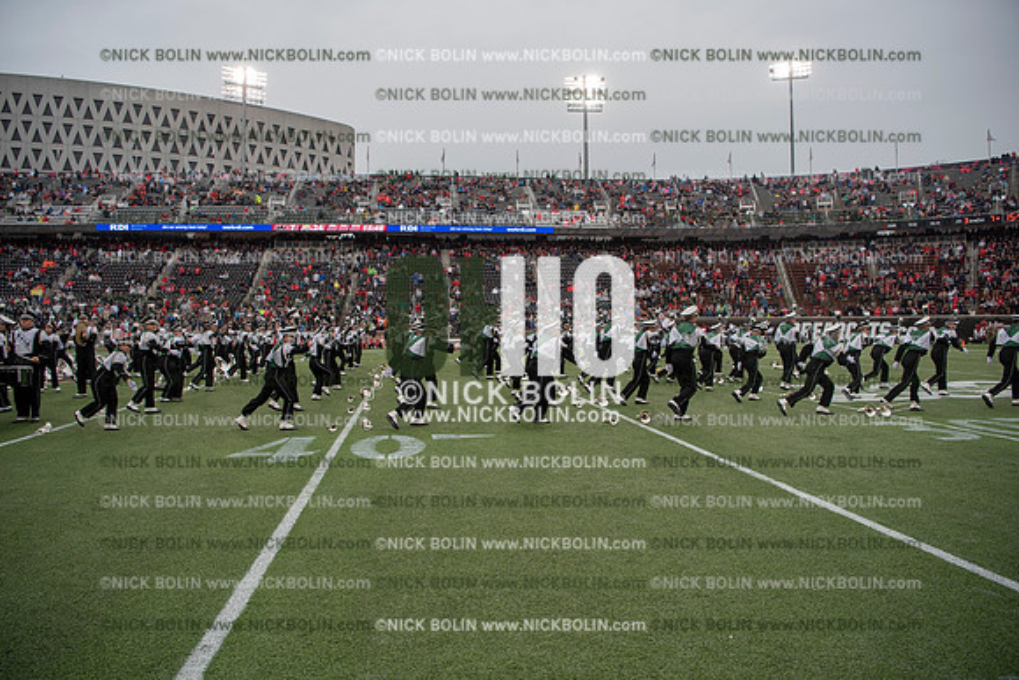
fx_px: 679
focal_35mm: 24
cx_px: 510
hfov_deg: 73.7
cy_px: 340
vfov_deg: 53.2
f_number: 3.5
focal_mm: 24
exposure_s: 1/800
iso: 250
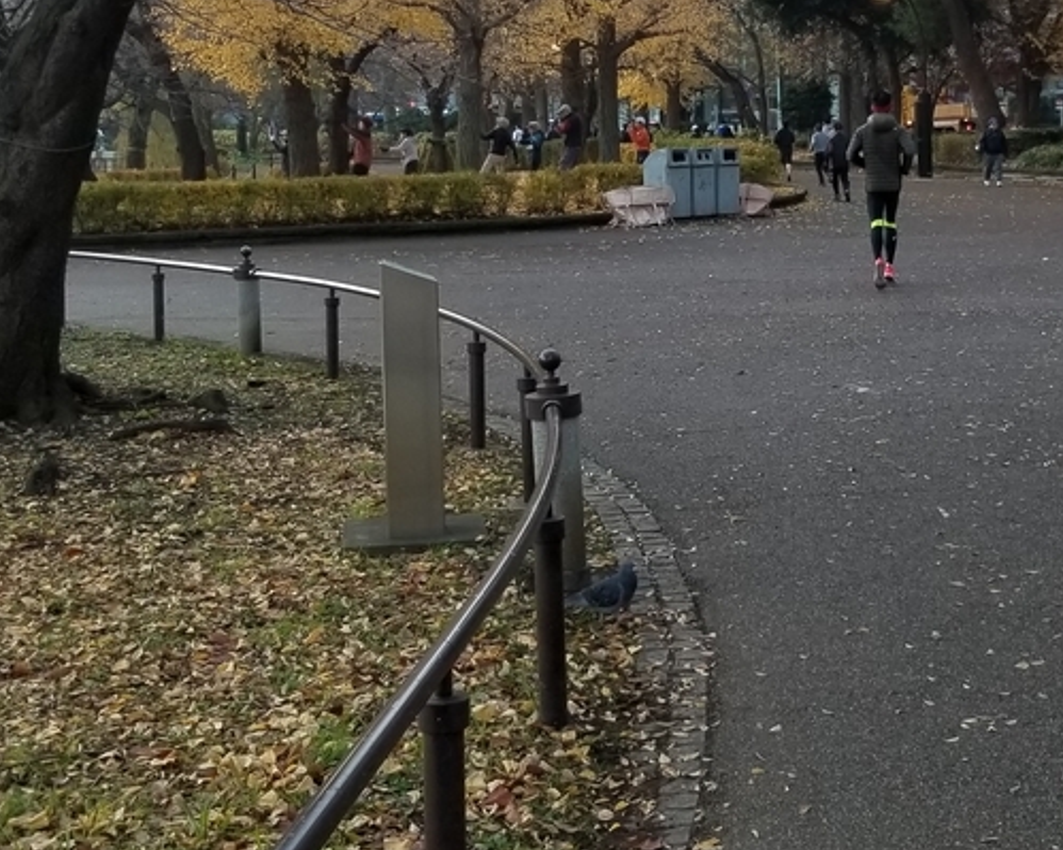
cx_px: 831
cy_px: 226
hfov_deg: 30.3
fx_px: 1919
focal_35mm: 61
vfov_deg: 24.7
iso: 64
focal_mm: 4.25
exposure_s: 1/100
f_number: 1.7
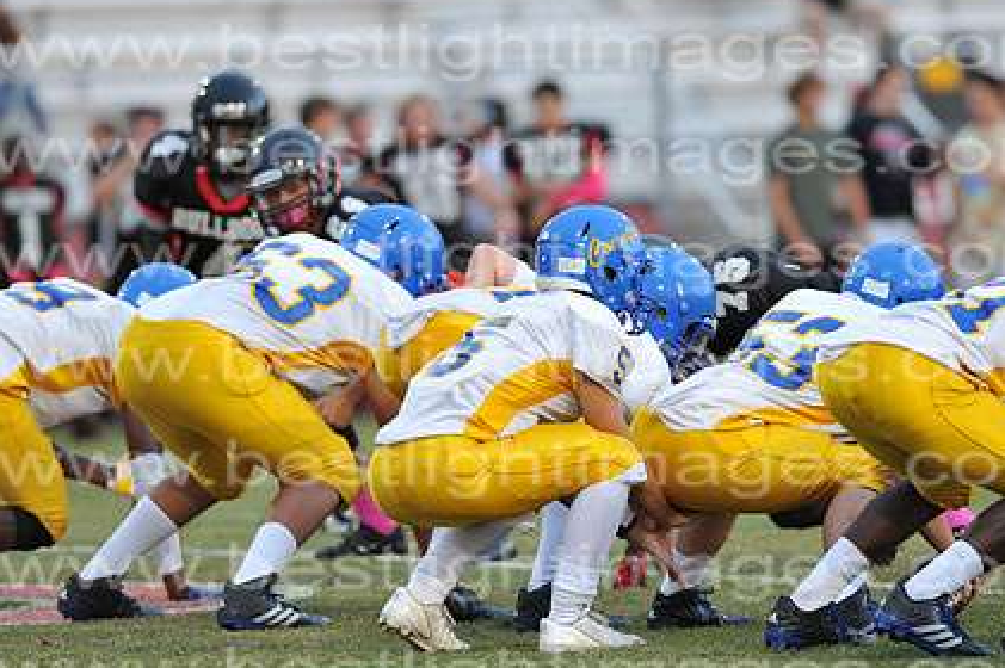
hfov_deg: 5.0
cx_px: 537
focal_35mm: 413
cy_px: 313
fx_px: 11520
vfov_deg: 3.3
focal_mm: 300
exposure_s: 1/500
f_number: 4
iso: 2000
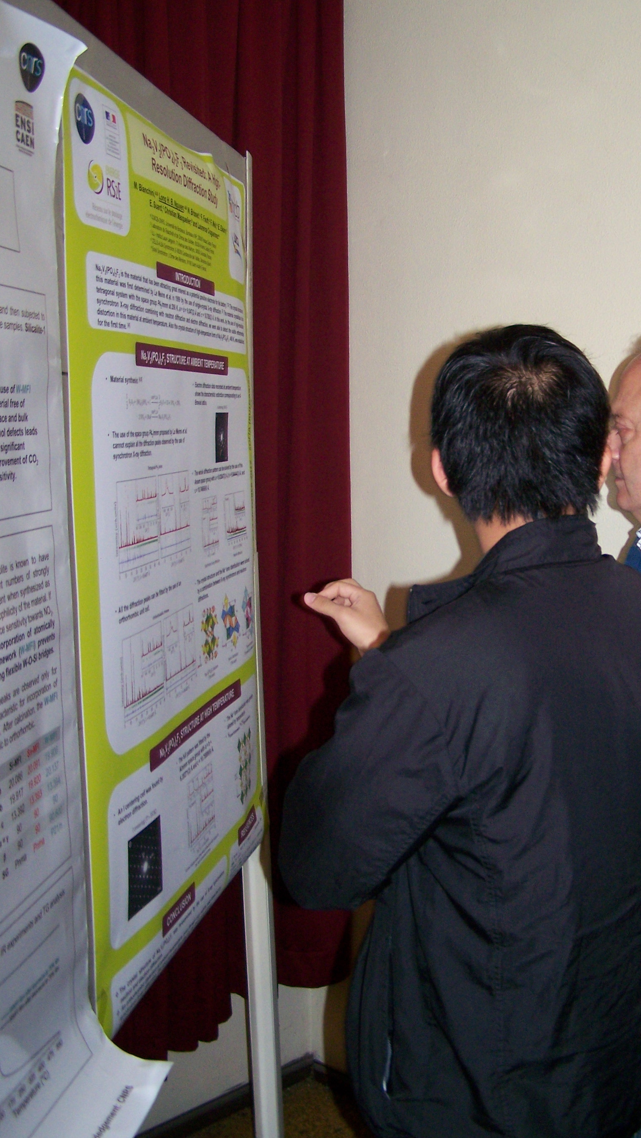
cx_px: 441
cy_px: 556
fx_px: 1299
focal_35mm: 43
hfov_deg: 27.5
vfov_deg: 47.4
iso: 160
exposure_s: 1/60
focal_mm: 6.3
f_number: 2.8
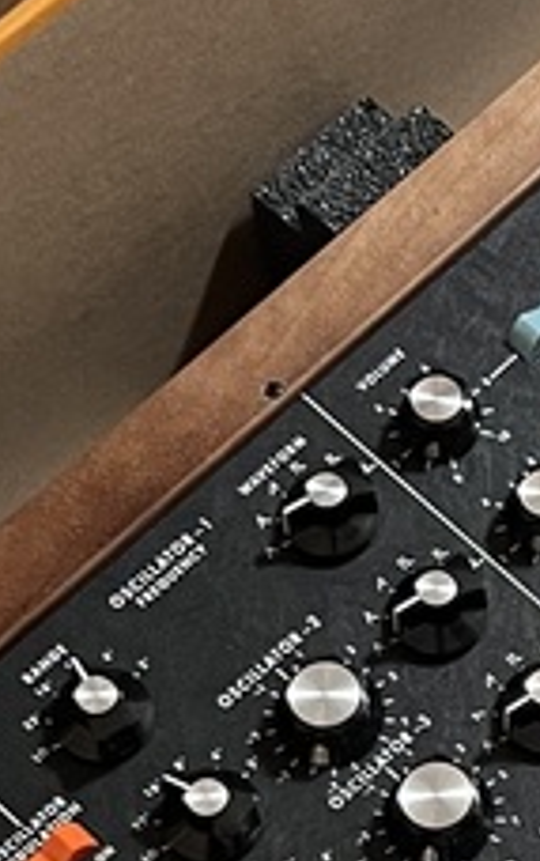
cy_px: 816
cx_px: 823
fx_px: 3406
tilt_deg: -65.7
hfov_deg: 8.8
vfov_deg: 14.2
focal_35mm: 145
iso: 200
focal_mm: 5.7
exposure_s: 1/60
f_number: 1.5
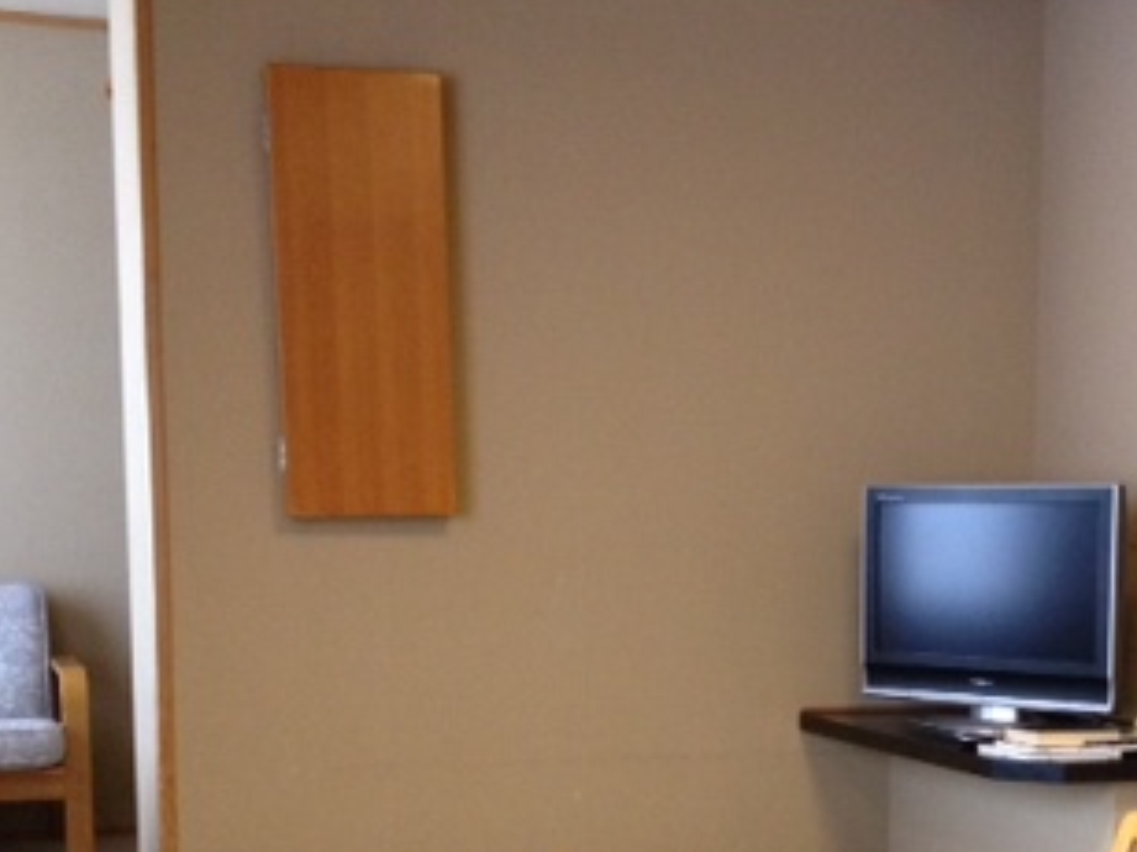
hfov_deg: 26.5
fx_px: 2397
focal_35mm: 73
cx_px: 759
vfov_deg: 19.7
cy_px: 789
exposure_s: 1/20
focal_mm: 4.28
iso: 250
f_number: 2.4
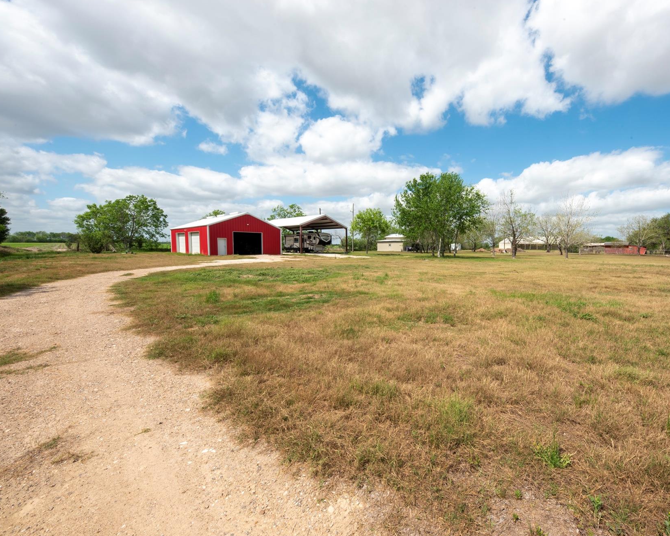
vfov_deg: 88.0
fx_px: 278
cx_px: 400
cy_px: 261
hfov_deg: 99.4
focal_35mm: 14
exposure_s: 1/100
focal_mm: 12
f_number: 22
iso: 100
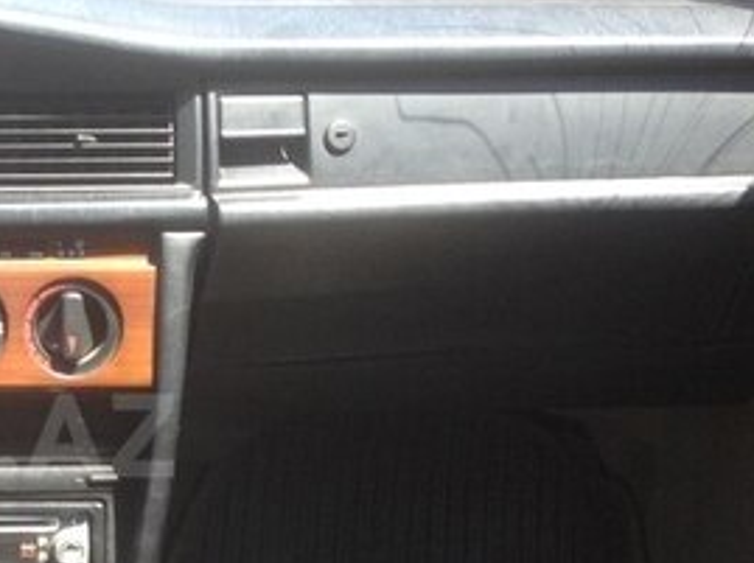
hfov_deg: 21.4
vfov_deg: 17.0
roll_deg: -6.1
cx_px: -112
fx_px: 1871
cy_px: 436
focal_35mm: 86
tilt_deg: -21.4
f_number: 2.4
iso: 50
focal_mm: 4.28
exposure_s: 1/140
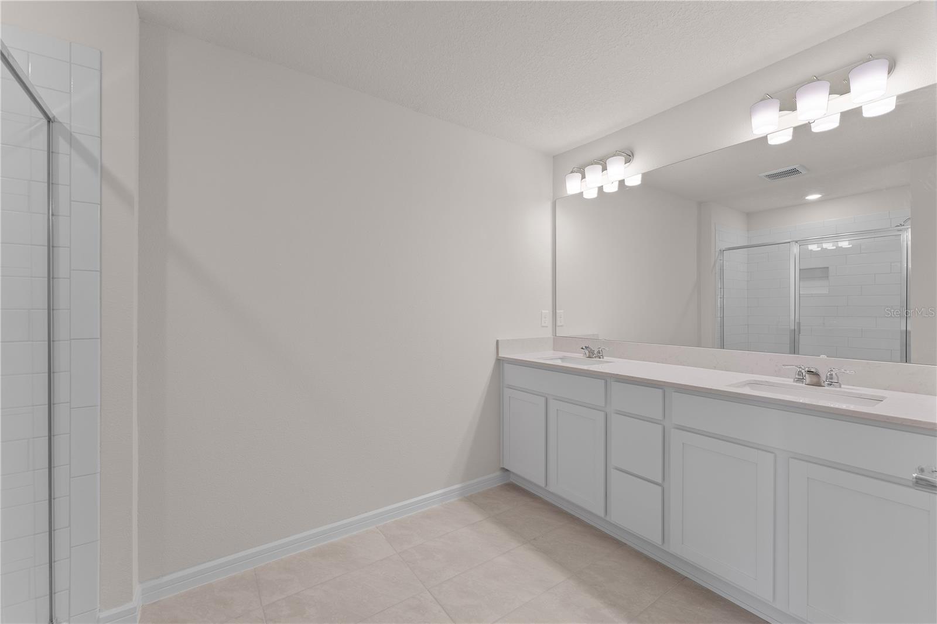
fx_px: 364
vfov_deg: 81.2
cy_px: 312
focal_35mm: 14
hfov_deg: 104.3
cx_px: 468
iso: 320
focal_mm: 14
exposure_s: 1/8
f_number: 8
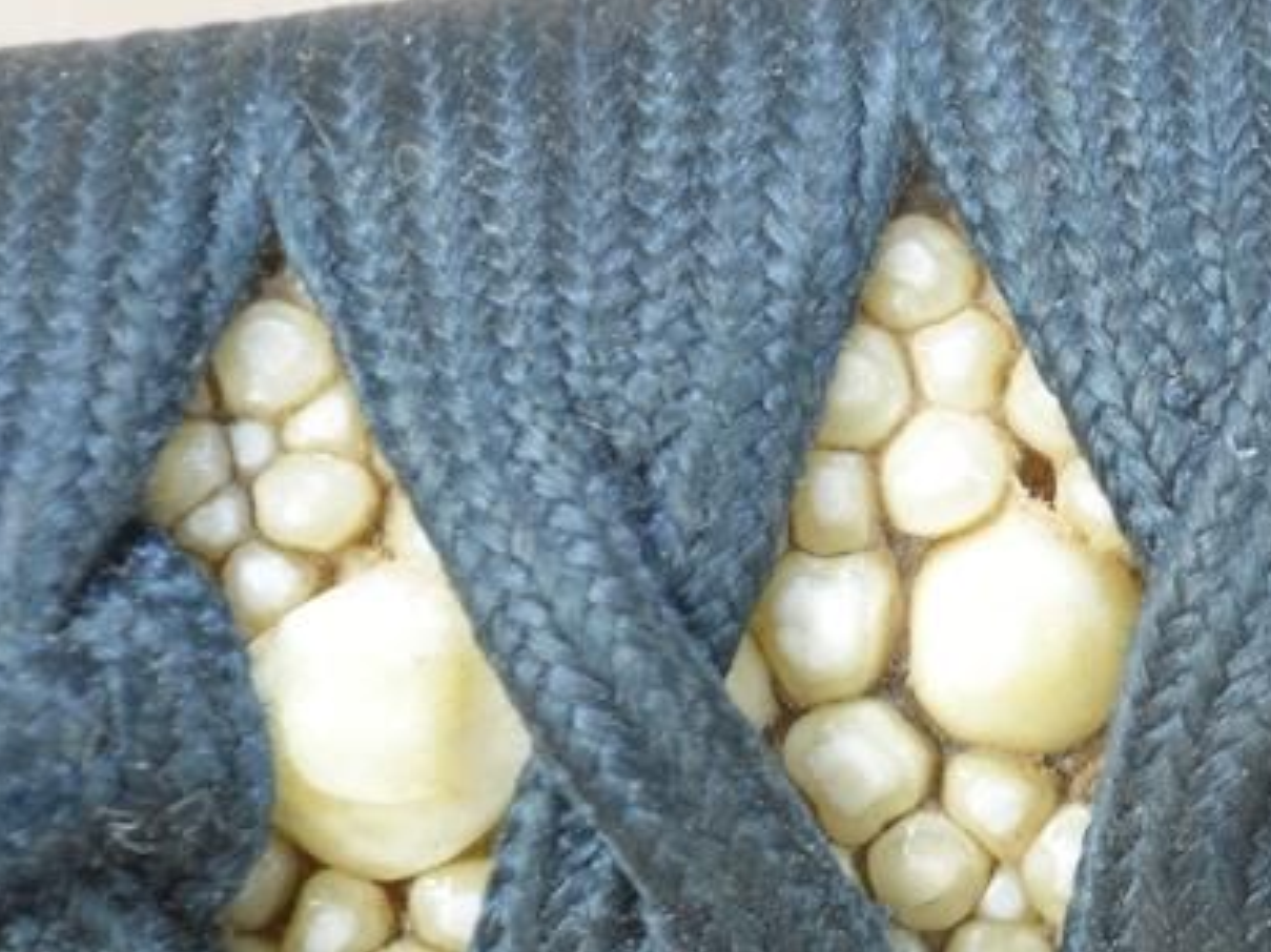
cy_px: 304
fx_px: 24801
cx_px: 2189
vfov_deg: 2.2
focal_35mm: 676
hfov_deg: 2.9
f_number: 11
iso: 400
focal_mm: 135
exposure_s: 1/1.6
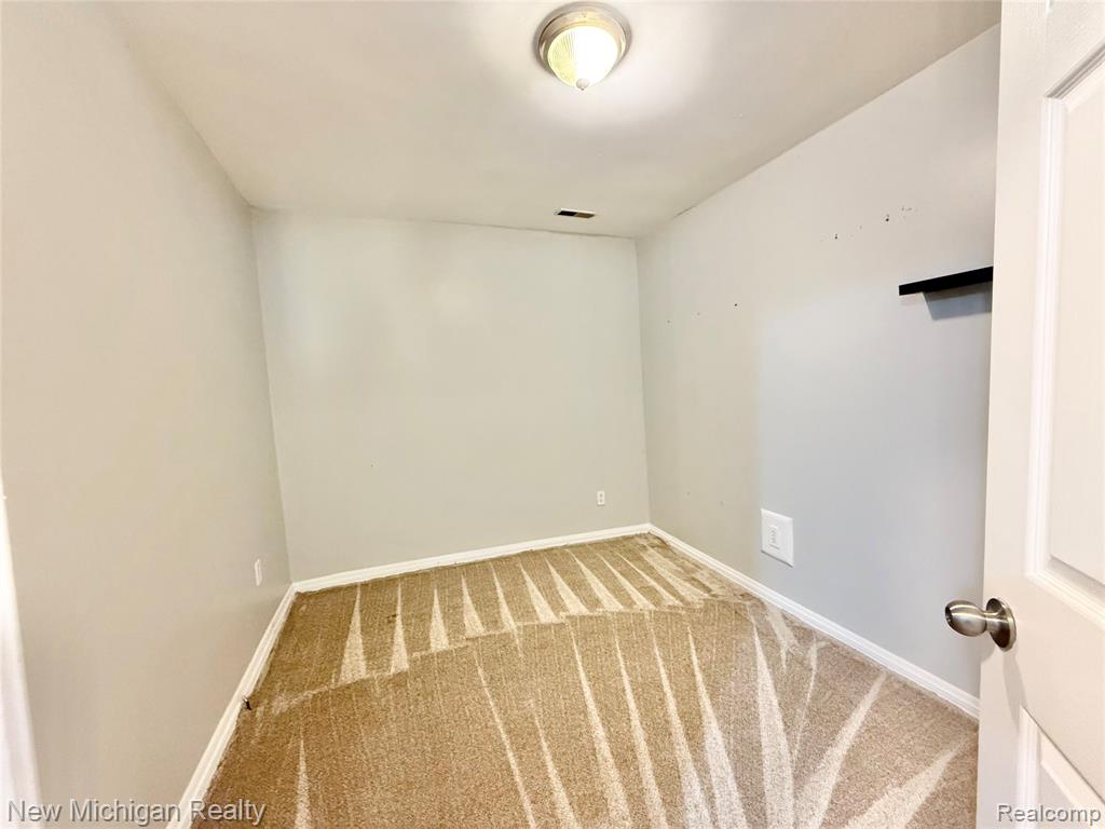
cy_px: 414
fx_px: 447
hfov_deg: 102.1
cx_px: 552
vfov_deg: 85.7
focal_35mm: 14
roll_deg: +1.9
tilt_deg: -3.2
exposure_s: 1/60
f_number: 2.2
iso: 640
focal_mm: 2.22
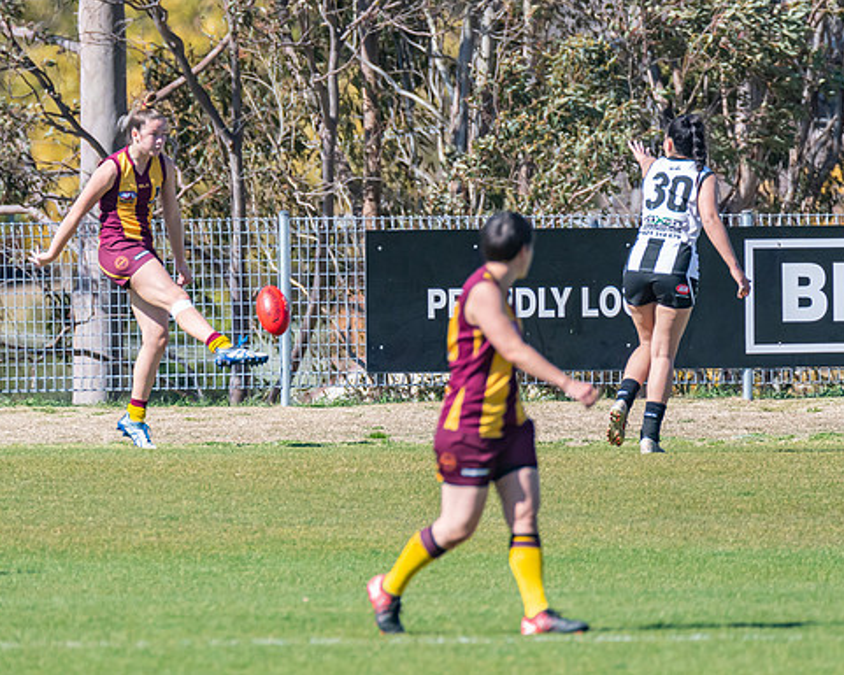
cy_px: 315
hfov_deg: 1.6
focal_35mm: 1192
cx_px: 284
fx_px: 29781
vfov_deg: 1.3
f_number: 8
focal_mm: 600
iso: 800
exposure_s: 1/2000
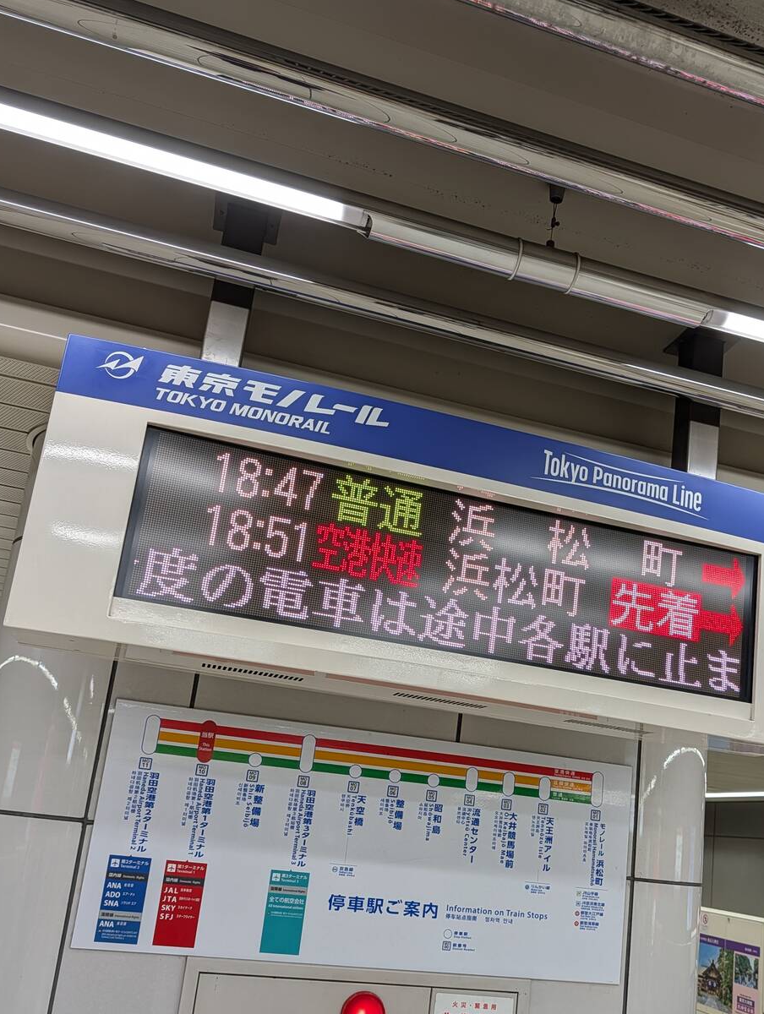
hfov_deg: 44.0
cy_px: 581
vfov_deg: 56.5
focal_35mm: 32
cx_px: 473
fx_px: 939
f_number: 1.68
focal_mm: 6.9
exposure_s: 1/40
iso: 19
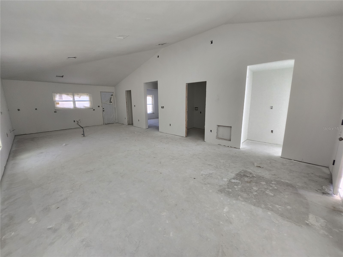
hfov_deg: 106.2
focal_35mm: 13
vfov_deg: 89.9
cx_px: 172
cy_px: 128
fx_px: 129
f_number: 2.2
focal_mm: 1.7
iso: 64
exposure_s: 1/60
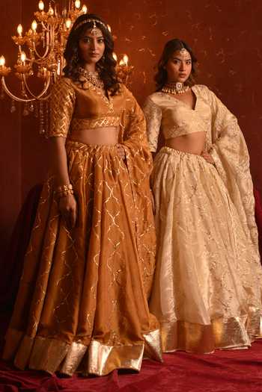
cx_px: 131
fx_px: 546
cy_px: 196
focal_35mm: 50
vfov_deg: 39.6
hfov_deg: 27.0
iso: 200
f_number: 6.3
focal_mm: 50
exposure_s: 1/160
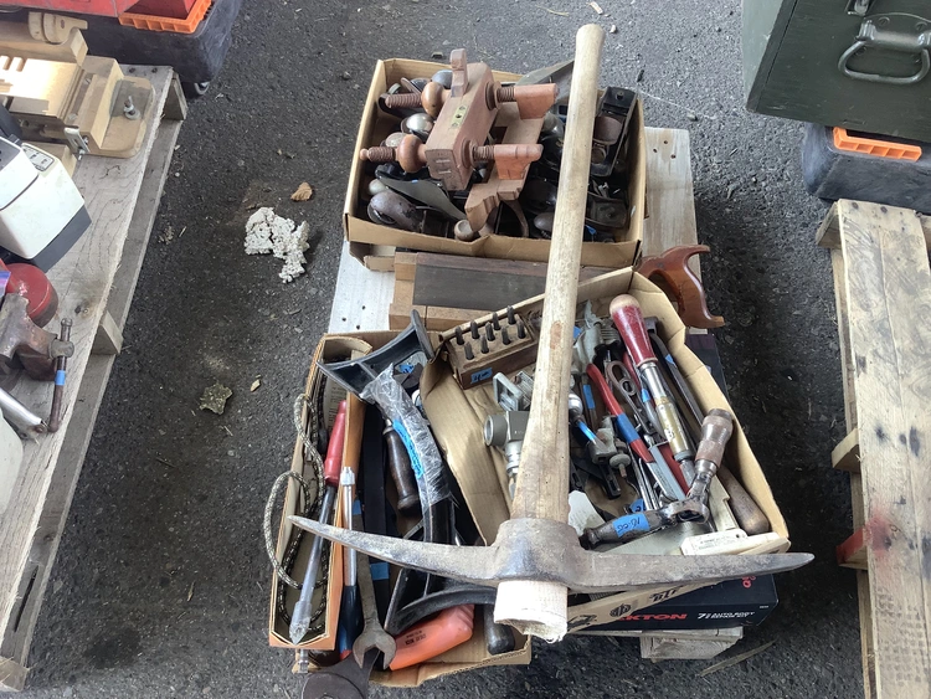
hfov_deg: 58.3
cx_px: 466
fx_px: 834
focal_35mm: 31
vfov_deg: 45.5
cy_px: 350
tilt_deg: -59.6
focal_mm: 3.3
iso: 40
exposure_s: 1/120
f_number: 2.4
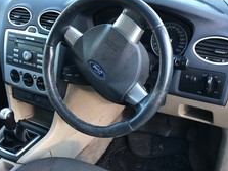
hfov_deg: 42.6
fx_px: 290
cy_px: 109
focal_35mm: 44
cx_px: 82
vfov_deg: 32.7
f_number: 1.8
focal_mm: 4
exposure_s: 1/30
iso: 32
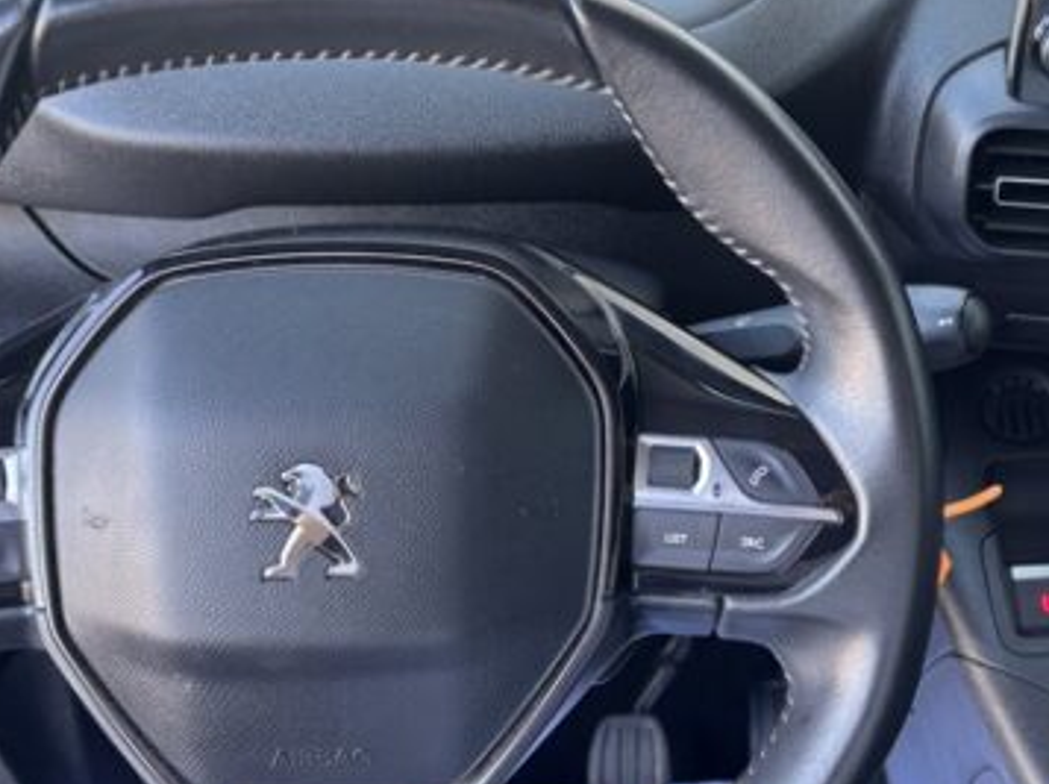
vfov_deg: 25.9
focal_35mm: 56
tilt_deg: -35.8
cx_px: 770
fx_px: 1695
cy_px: 258
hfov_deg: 33.8
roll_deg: -1.0
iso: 125
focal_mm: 5.96
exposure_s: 1/82
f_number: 1.6
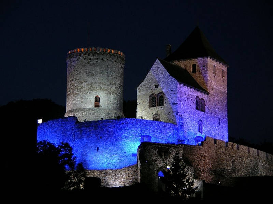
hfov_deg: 14.0
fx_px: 1111
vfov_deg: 10.5
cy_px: 102
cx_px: 136
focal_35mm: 141
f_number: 3.7
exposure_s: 1/1.5
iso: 50
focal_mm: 23.3
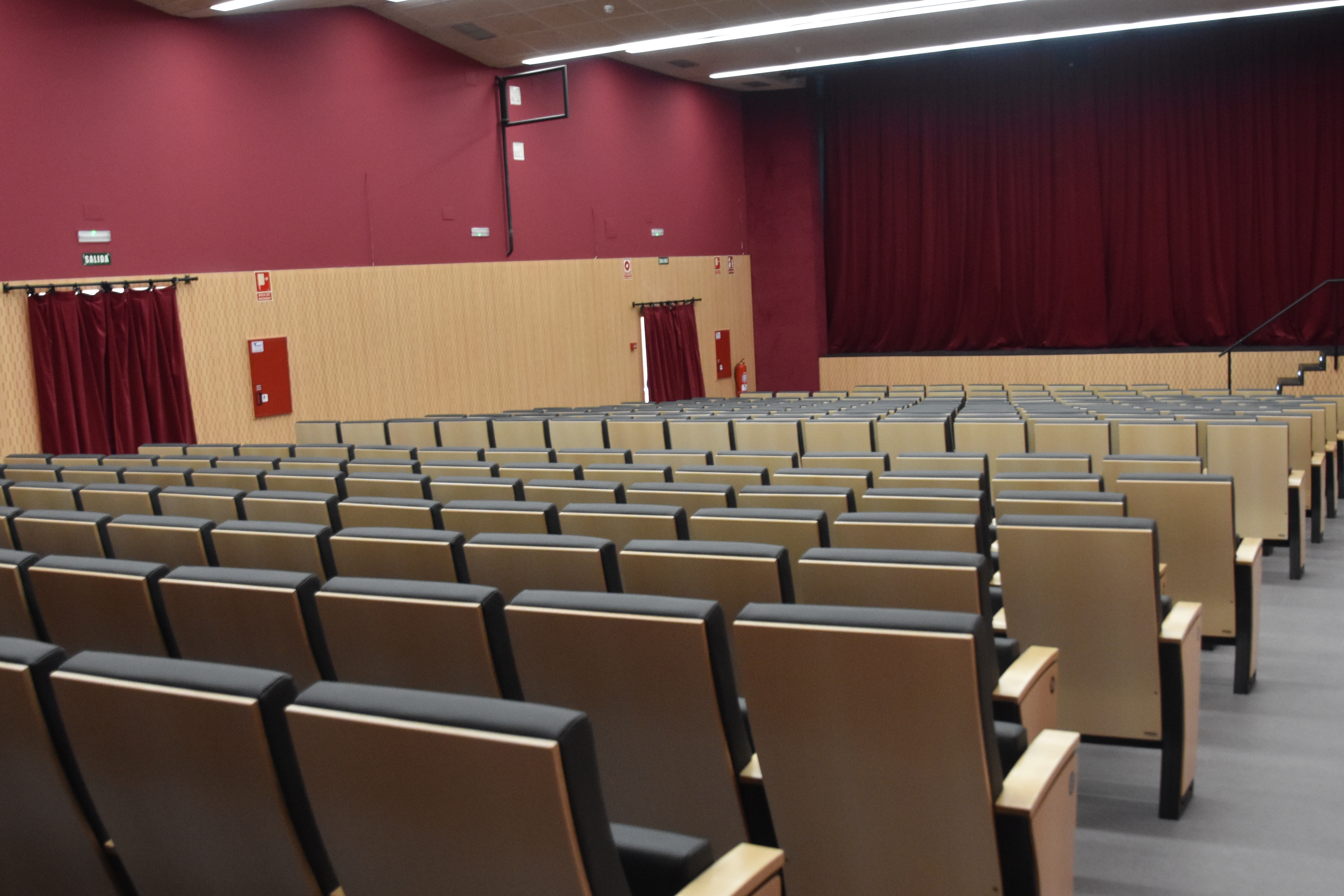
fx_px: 1307
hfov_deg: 54.4
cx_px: 698
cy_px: 493
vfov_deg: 37.8
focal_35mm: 35
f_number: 4
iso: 1600
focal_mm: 16
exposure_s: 1/60
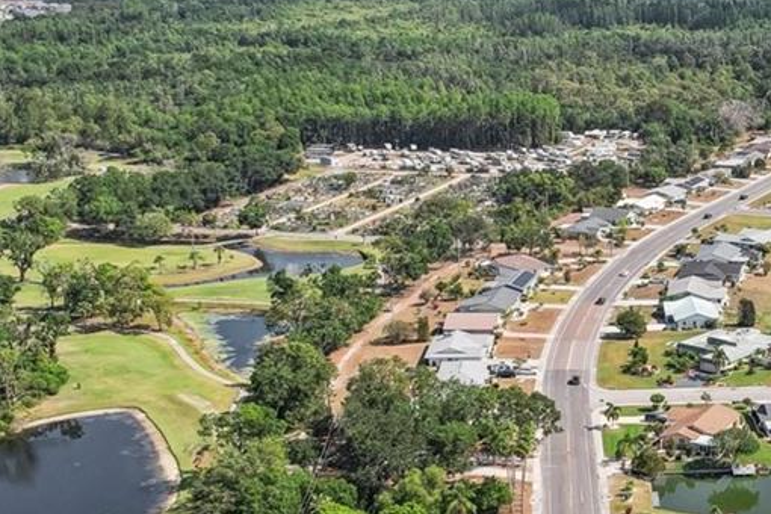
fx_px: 1478
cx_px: 773
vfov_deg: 19.6
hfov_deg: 27.5
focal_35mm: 69
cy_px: 378
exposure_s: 1/2500
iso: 130
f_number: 2.8
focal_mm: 8.4
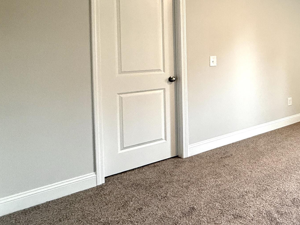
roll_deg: +1.1
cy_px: 53
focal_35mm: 31
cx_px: 331
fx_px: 269
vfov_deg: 43.8
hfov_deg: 44.4
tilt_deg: -0.3
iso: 400
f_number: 2.2
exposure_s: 1/120
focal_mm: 2.22
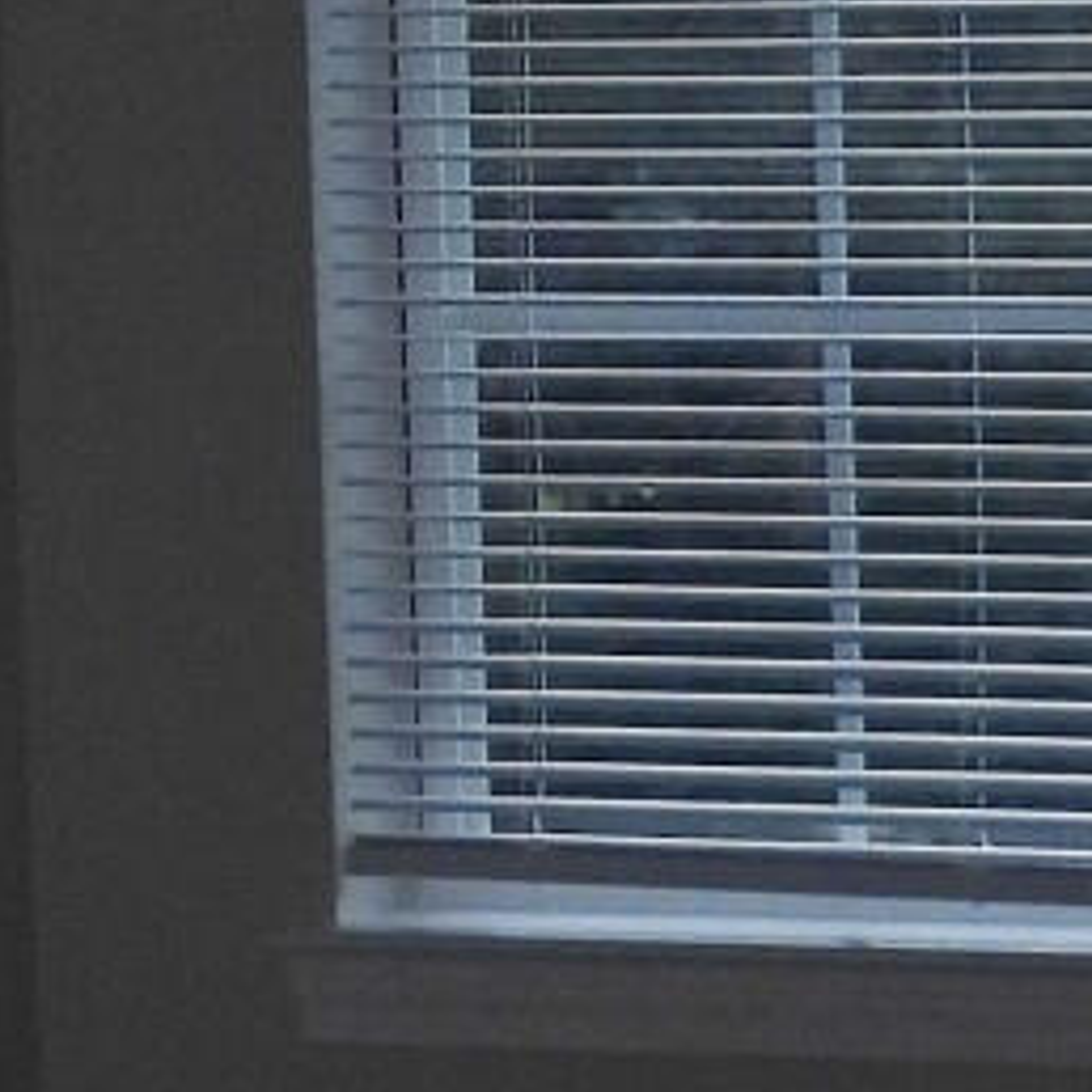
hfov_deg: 5.8
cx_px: 245
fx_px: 10778
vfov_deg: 5.8
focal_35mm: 302
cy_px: 419
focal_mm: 7.9
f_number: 3.2
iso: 200
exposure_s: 1/30
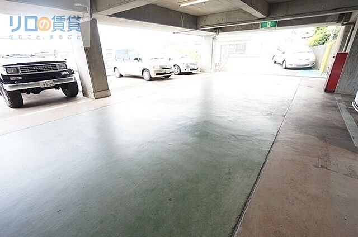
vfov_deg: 71.8
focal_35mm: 16
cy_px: 118
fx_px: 164
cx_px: 179
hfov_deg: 95.1
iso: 320
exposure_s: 1/160
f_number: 4
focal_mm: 11
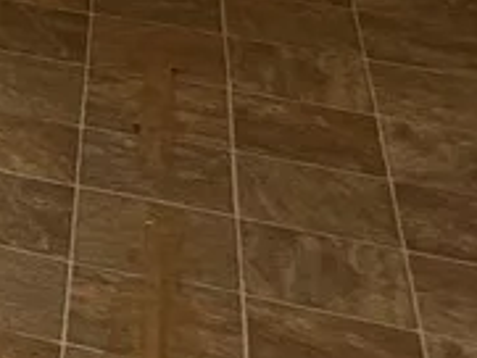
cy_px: -613
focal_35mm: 147
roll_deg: -1.3
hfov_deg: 11.1
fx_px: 2027
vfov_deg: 8.8
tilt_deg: -10.7
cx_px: -701
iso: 40
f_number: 1.5
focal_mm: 5.7
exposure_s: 1/173
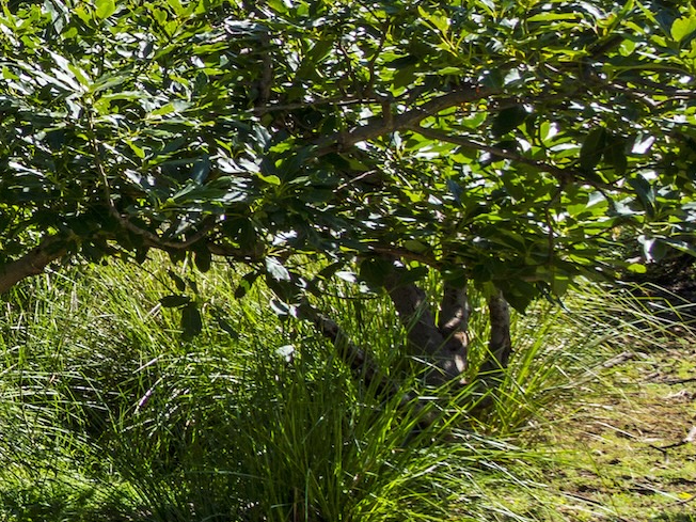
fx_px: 1709
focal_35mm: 85
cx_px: -1206
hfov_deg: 12.8
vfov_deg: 16.9
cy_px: -43
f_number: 8
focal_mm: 16
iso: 100
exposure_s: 1/125
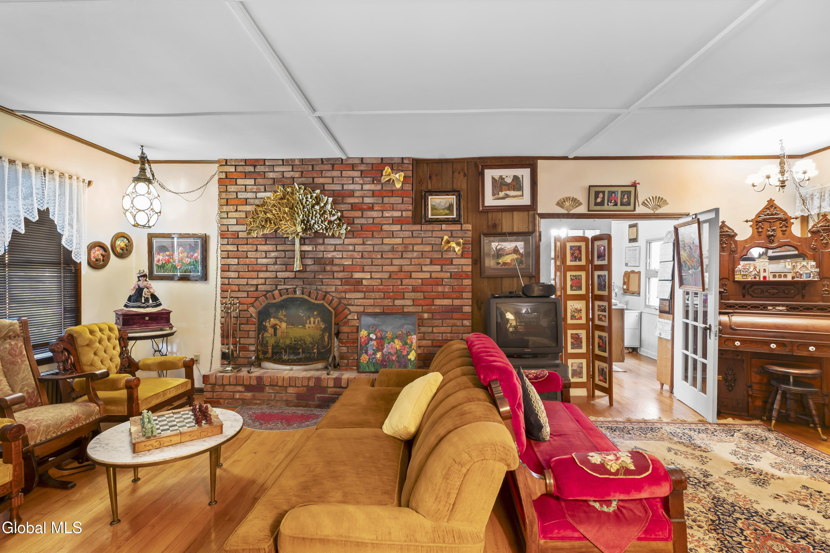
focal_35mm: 16
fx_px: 369
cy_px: 276
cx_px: 415
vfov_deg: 73.7
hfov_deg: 96.7
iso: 400
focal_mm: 16
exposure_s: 13
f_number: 10
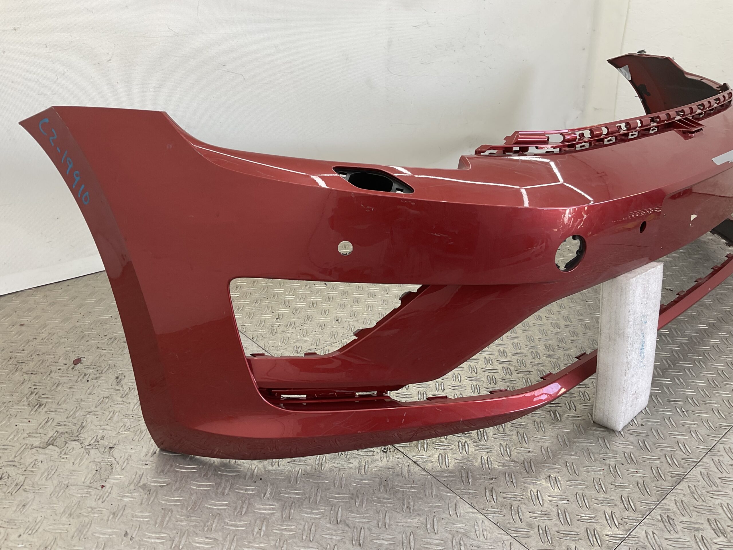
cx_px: 366
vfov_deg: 48.2
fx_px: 614
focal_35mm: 29
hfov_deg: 61.7
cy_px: 275
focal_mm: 3
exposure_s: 1/100
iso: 20
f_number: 1.8
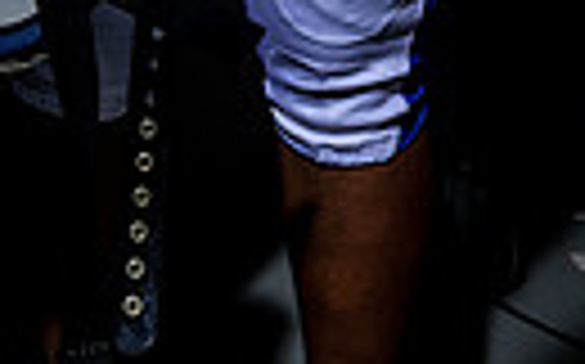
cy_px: -544
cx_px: 266
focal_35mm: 92
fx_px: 1466
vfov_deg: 11.4
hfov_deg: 22.6
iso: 100
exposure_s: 1/125
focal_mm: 26
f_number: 8
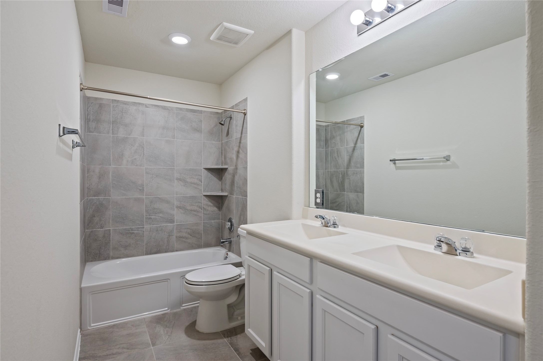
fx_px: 271
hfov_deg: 90.0
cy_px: 180
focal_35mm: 18
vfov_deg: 67.3
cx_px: 272
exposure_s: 1/3
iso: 125
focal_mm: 18
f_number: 6.3
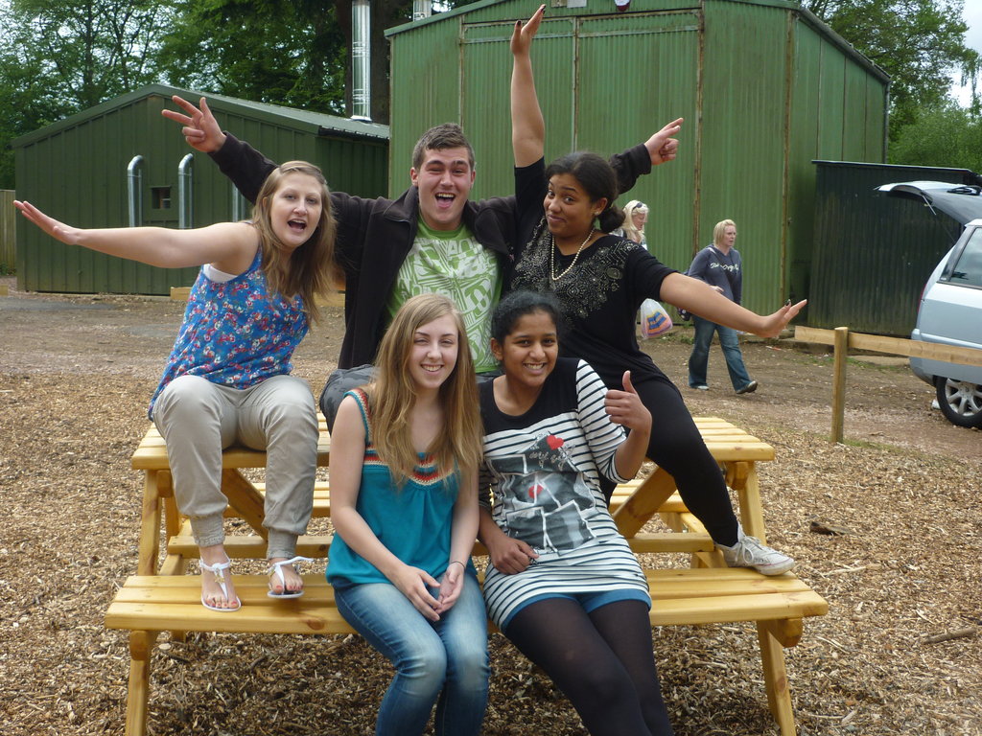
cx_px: 491
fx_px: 1191
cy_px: 368
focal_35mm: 42
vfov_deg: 34.3
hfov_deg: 44.8
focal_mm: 6.9
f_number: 3
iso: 80
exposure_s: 1/500
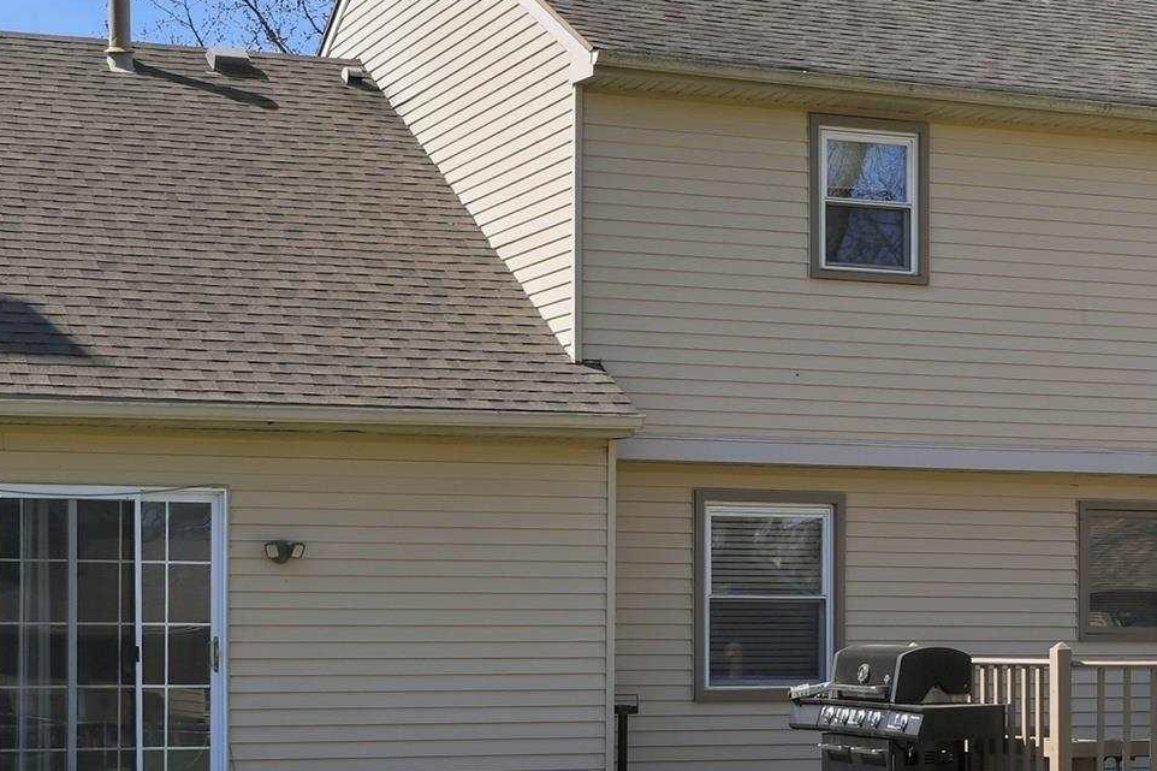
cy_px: 428
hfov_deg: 26.0
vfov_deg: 17.5
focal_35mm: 78
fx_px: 2506
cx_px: 629
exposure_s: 1/800
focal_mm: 20
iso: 100
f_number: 4
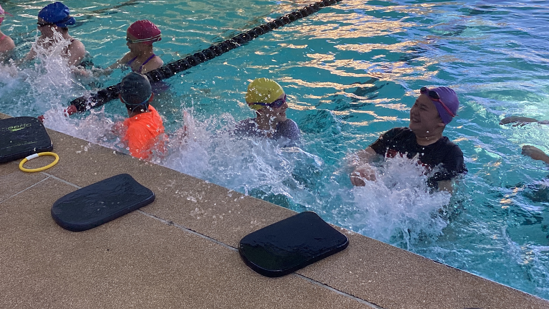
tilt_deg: -24.9
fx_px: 684
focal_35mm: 47
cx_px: 282
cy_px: 113
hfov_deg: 43.7
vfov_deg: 25.3
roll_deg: +1.8
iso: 25
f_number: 2.4
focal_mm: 3.3
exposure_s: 1/145
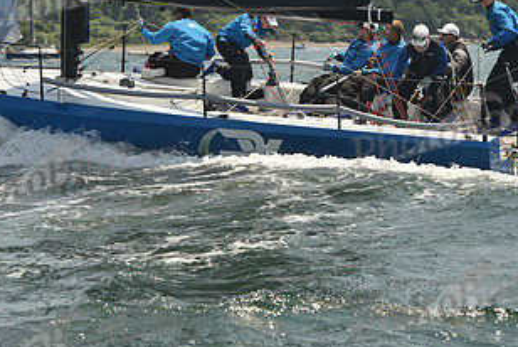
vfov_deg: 7.9
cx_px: 266
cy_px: 63
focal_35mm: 173
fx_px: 2492
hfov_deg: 11.9
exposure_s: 1/640
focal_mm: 92
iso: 250
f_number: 6.3
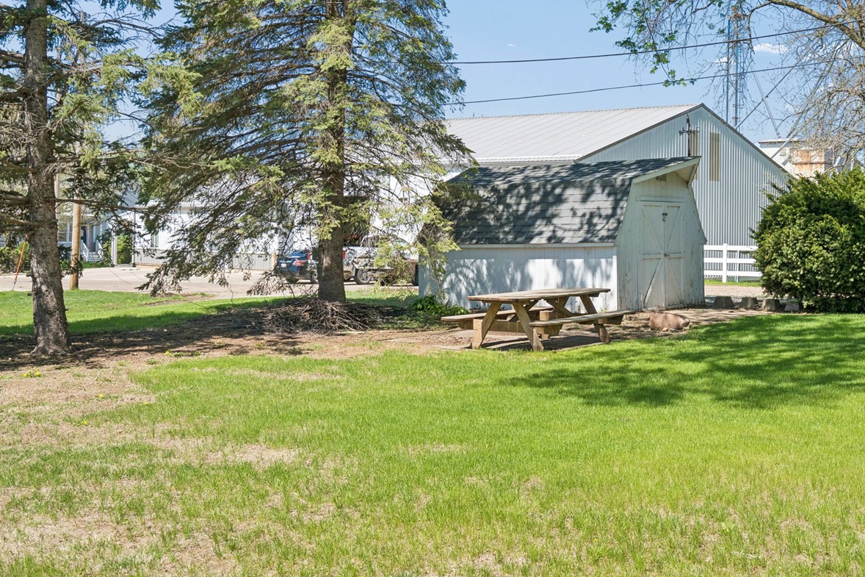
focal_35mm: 49
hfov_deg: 39.8
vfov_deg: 27.4
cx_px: 589
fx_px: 1177
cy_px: 199
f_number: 8
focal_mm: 34
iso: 800
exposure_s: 1/2000
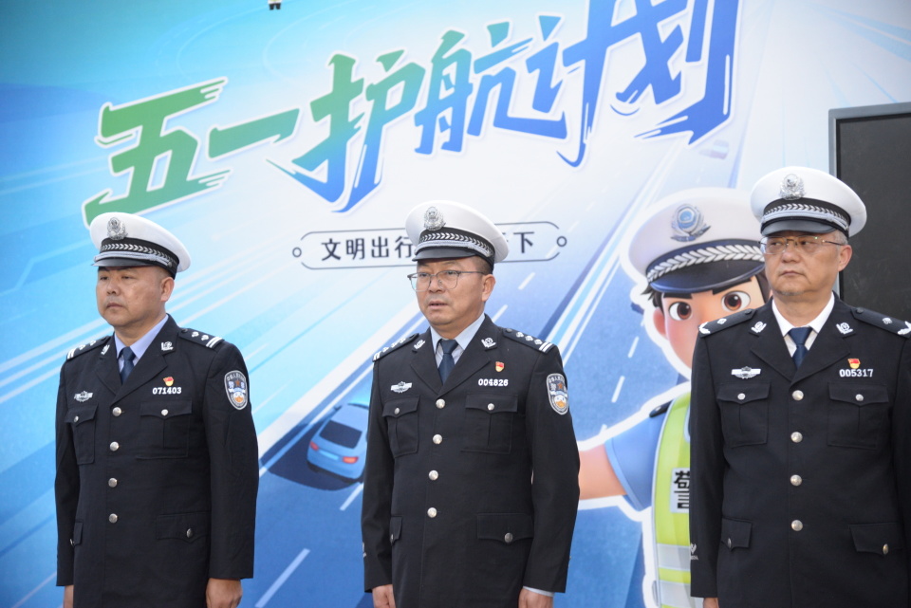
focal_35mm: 78
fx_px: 1975
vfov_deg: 17.5
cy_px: 304
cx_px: 456
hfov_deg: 26.0
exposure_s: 1/20
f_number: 4
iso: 2000
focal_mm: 78
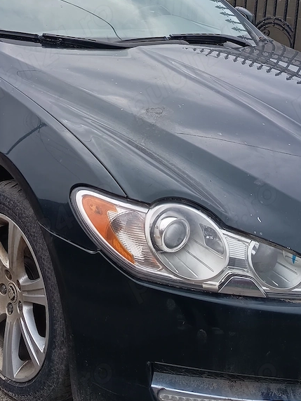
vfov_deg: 33.6
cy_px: 99
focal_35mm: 56
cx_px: 119
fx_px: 649
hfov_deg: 26.0
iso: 50
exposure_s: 1/352
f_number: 1.7
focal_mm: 5.27
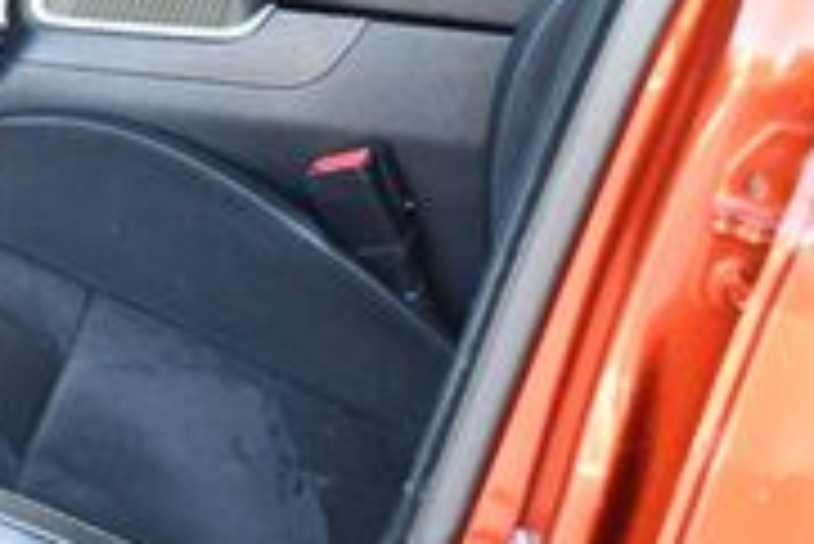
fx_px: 2874
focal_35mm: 127
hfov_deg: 15.0
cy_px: 103
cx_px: -391
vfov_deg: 10.8
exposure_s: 1/125
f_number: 3.5
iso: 900
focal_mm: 18
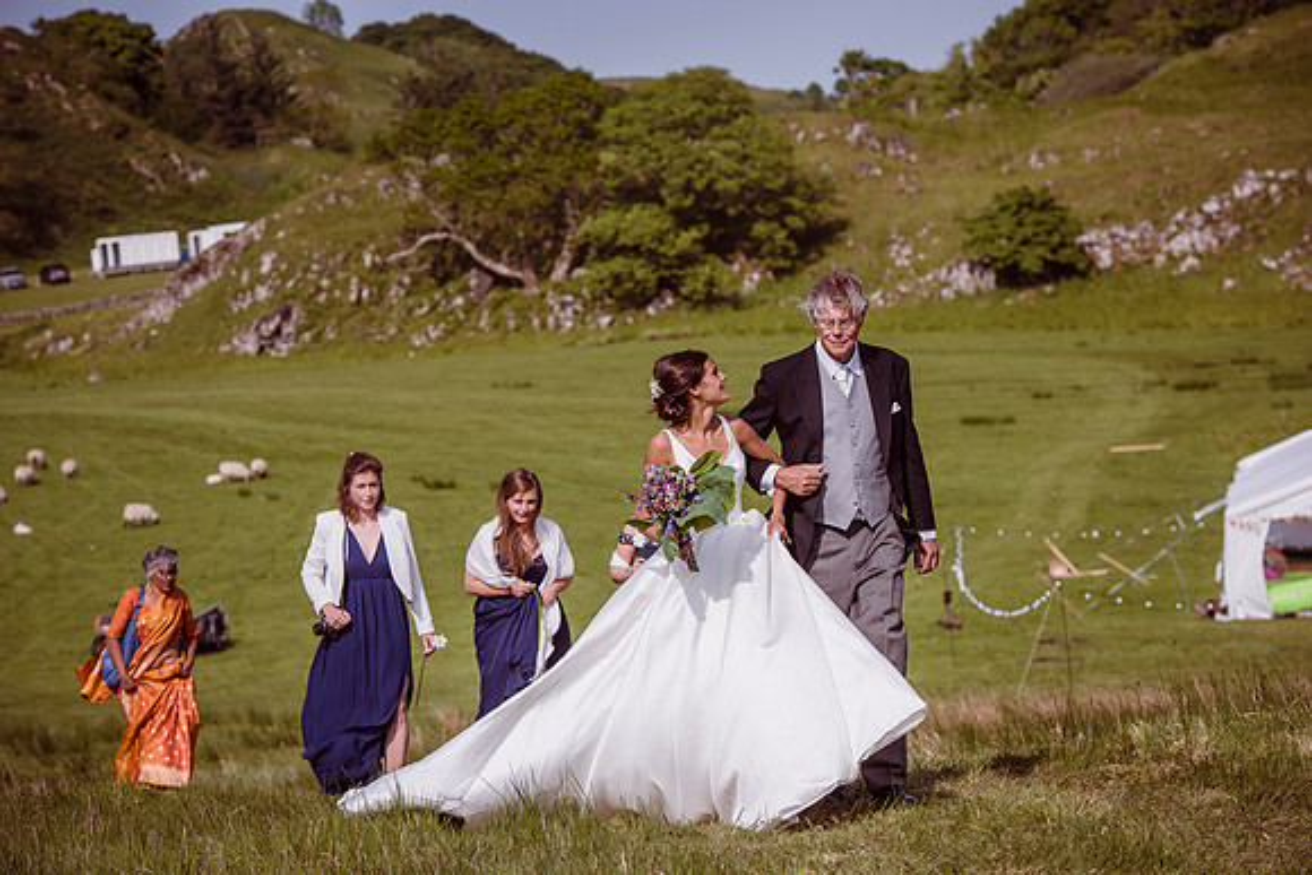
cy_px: 438
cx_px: 656
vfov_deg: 11.8
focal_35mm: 116
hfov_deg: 17.6
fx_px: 4228
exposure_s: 1/4000
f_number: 5.6
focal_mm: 116
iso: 320
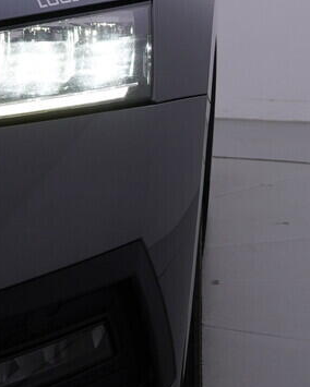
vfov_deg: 14.0
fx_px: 1571
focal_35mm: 137
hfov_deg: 11.1
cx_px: 372
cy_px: 121
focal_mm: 24
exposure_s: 1/125
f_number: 5
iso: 125
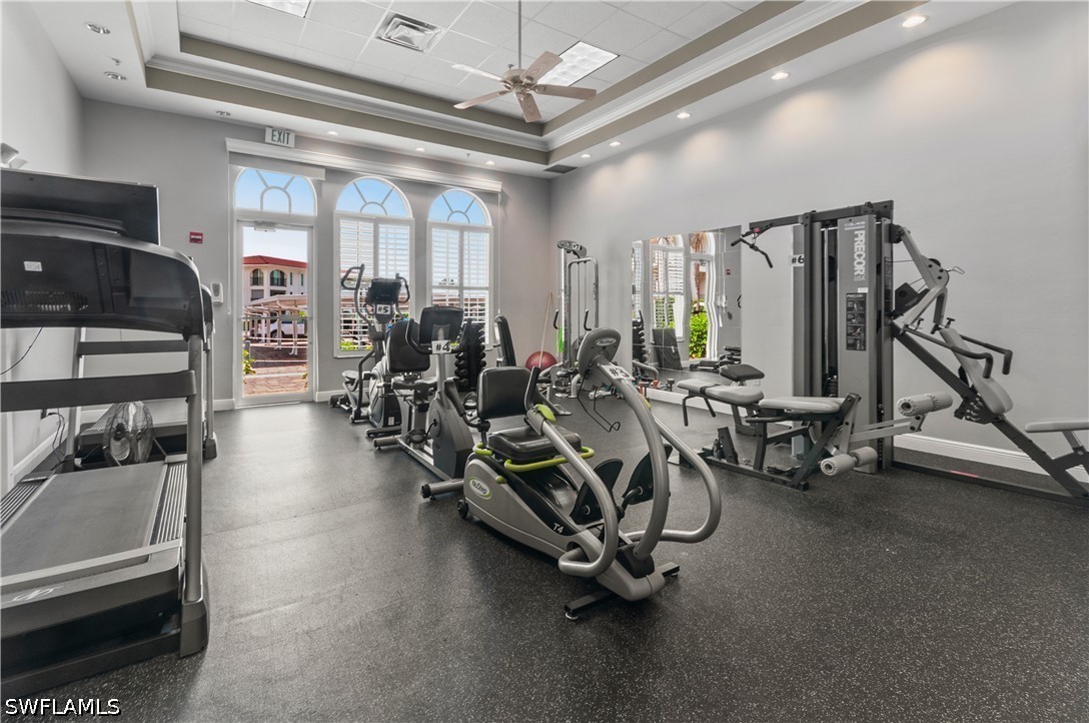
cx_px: 544
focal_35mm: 15
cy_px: 362
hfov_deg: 100.5
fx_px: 453
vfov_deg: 77.1
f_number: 8
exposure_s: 1/2.5
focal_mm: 10
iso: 200
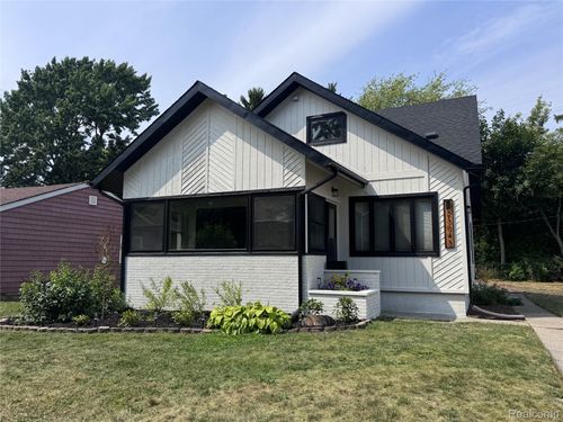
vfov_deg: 51.4
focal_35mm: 27
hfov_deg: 65.3
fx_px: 439
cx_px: 282
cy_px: 211
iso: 80
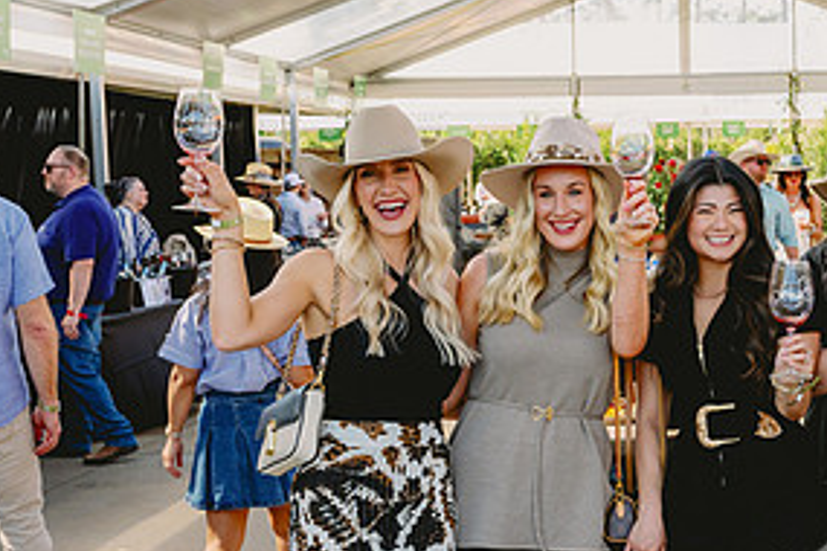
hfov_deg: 27.9
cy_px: 355
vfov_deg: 19.4
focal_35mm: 70
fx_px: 1608
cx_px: 728
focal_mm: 33.5
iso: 500
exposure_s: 1/400
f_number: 5.6
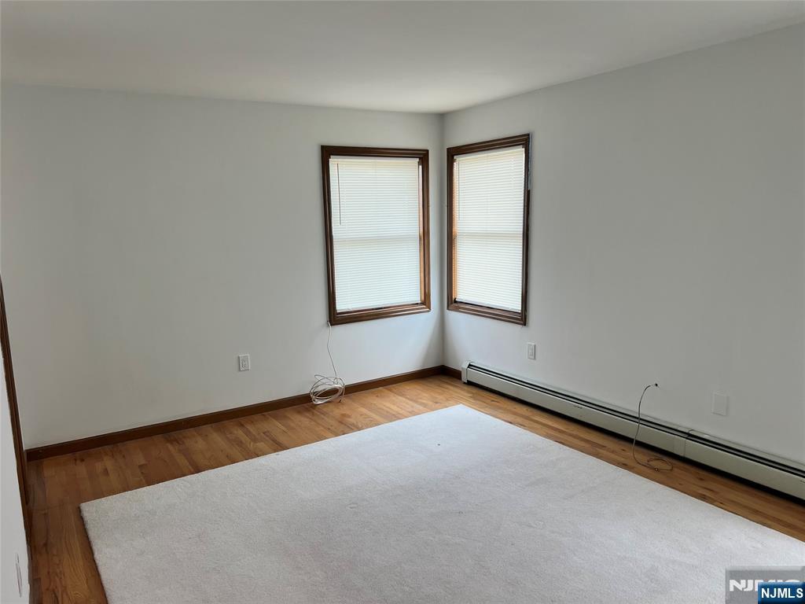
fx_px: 605
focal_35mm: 26
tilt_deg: -9.3
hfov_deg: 67.3
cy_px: 302
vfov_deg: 53.1
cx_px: 402
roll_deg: +1.3
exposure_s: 1/121
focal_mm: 5.7
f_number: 1.5
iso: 50
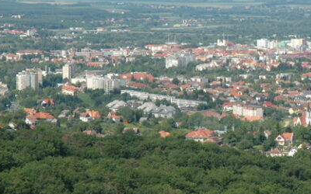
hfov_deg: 10.2
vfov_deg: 6.4
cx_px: 241
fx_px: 1738
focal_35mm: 205
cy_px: 43
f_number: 10
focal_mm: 70
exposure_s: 1/400
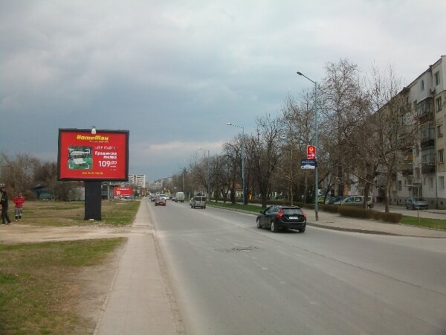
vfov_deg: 44.2
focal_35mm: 32
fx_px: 412
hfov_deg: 56.8
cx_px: 223
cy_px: 168
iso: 80
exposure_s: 1/470
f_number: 5.5
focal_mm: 5.7
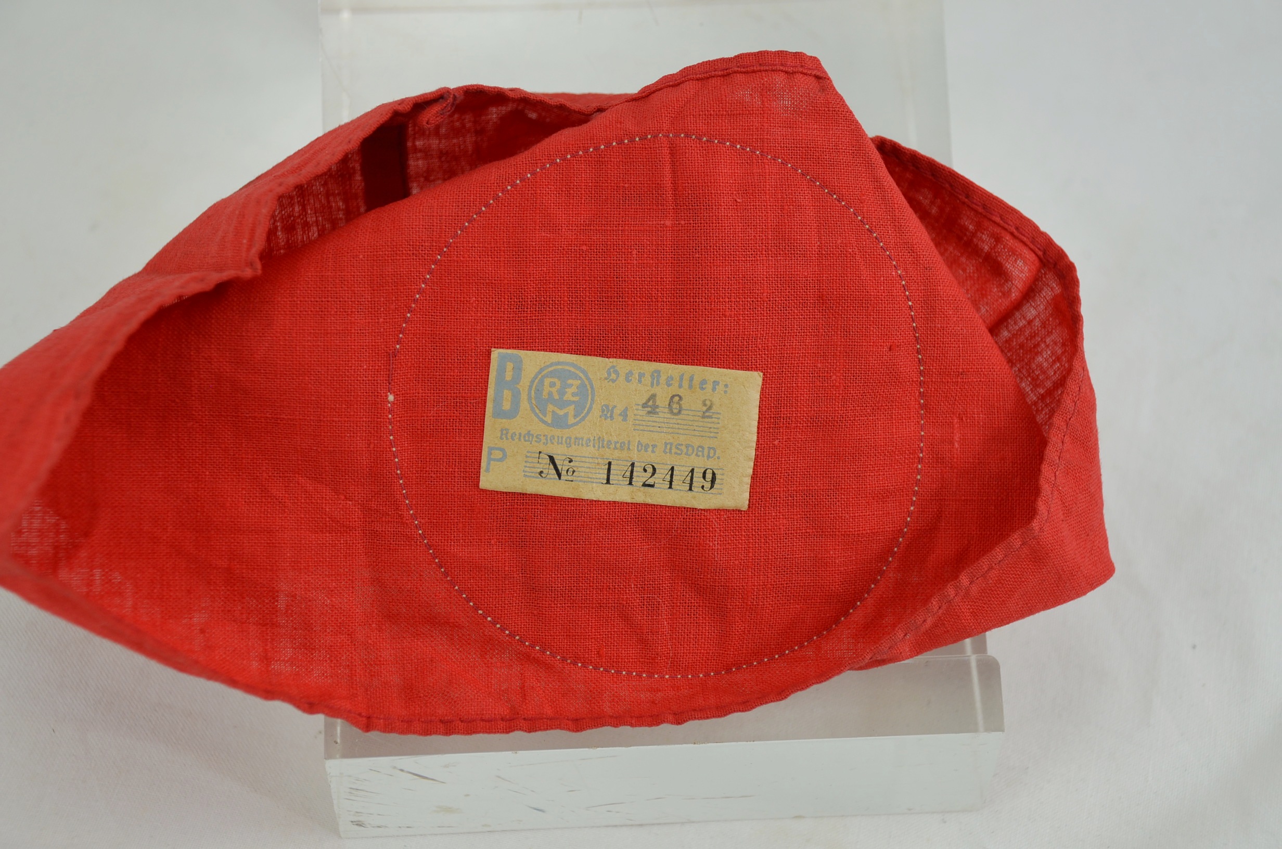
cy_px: 424
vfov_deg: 18.1
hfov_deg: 27.0
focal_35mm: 75
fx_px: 2665
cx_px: 641
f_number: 5.6
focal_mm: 50
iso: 280
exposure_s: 1/125
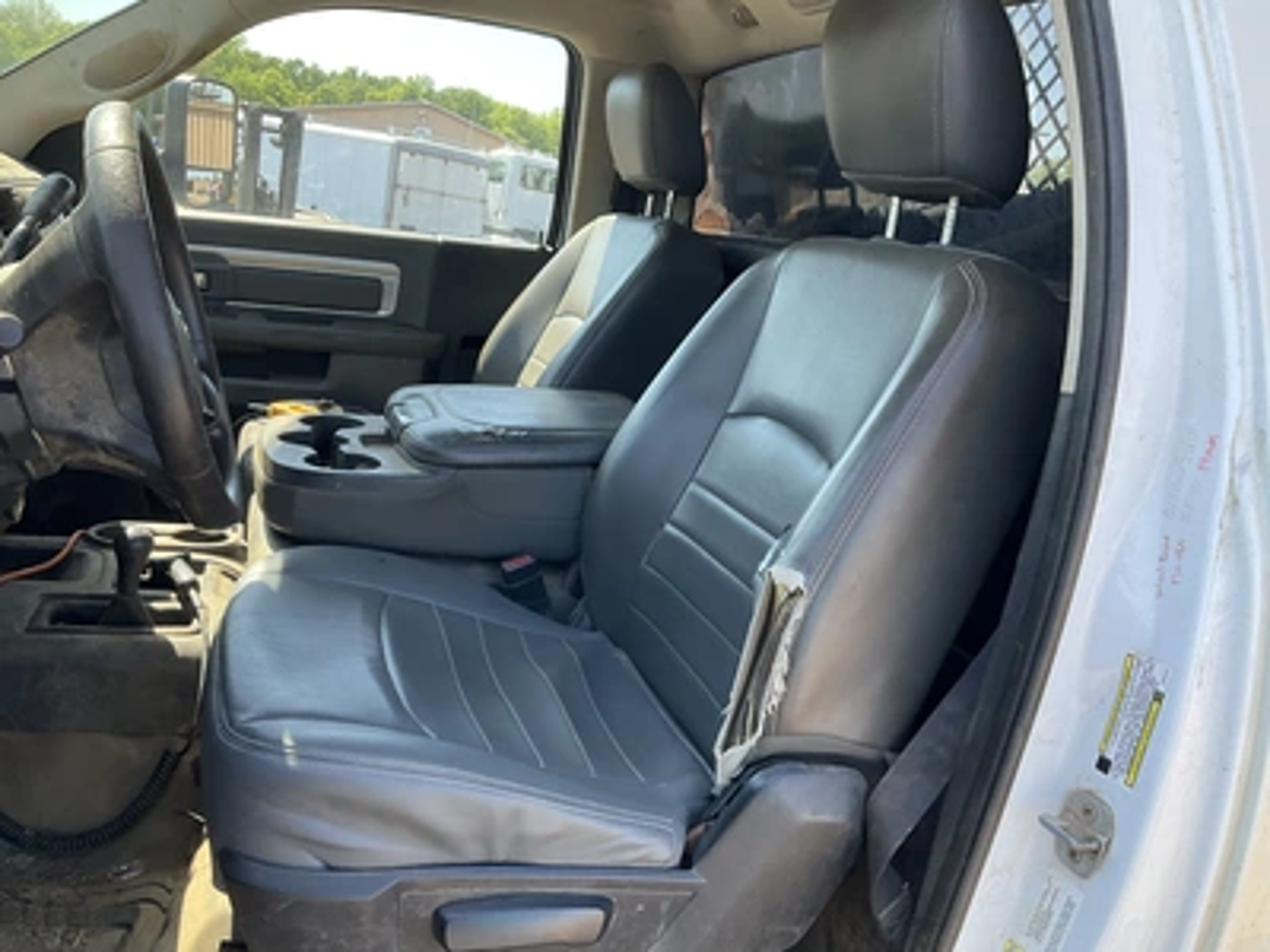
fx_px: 1064
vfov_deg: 48.2
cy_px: 476
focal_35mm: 29
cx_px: 635
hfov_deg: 61.7
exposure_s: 1/180
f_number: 1.8
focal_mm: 3
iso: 20
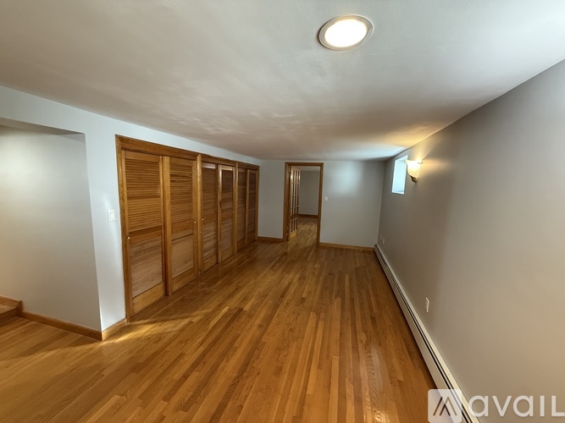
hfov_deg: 102.1
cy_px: 212
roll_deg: -2.2
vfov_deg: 85.7
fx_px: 228
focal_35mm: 14
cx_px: 282
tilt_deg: -6.7
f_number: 2.2
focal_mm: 2.22
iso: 640
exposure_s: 1/60
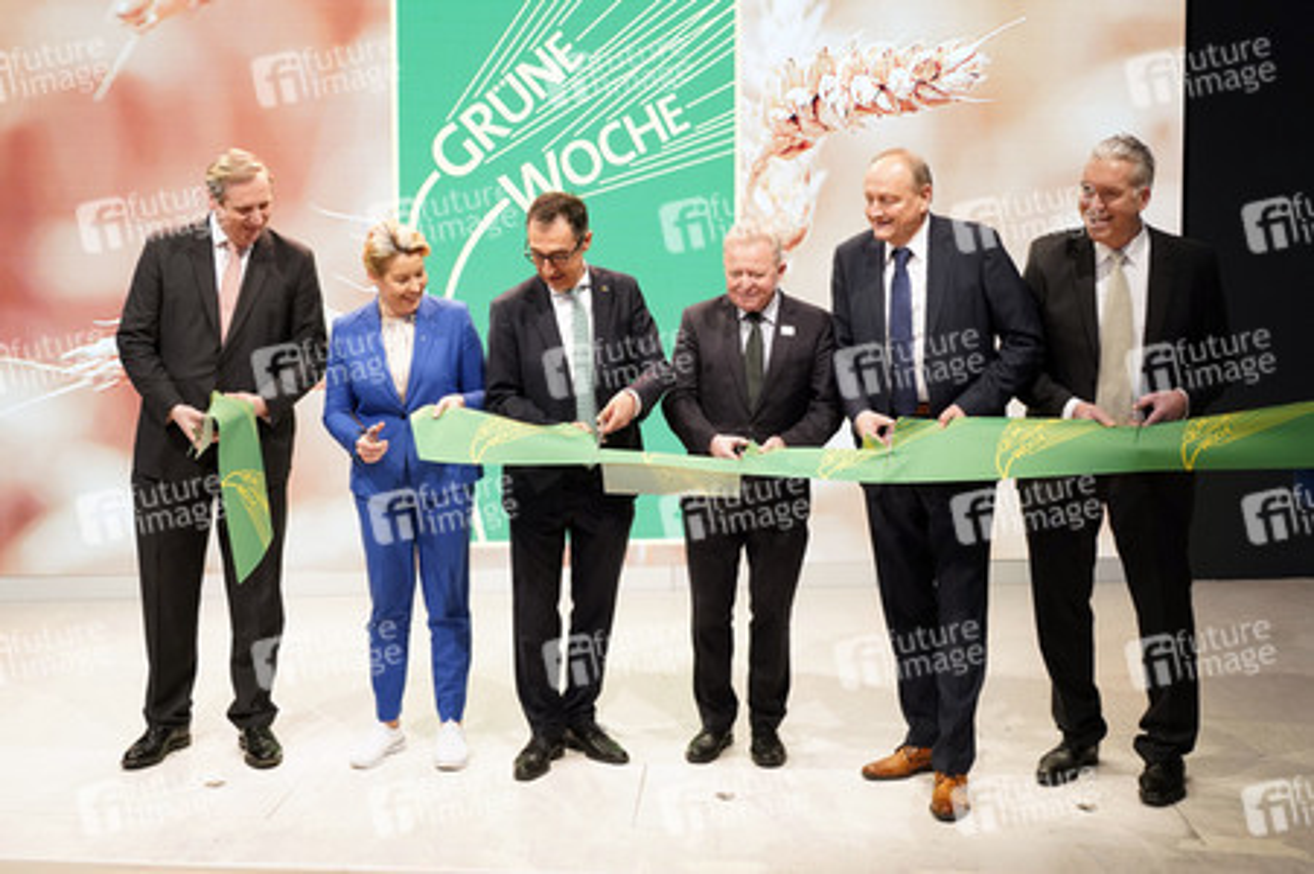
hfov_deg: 55.8
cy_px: 437
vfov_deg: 38.8
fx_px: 1240
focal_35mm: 34
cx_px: 657
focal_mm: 34
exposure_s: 1/160
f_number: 5
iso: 1600
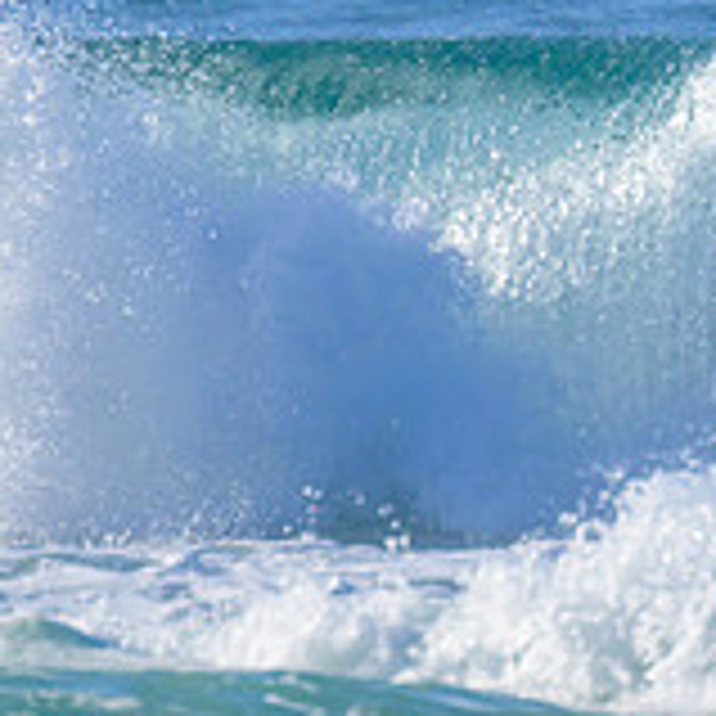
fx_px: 59837
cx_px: 1256
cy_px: 137
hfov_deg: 0.7
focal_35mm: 2557
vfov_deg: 0.7
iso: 1000
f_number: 11
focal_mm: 800
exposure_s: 1/2000
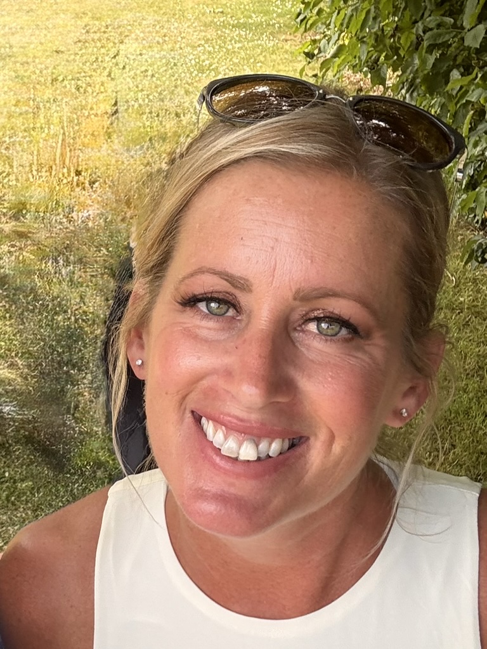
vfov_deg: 60.0
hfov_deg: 46.8
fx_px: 563
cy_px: 324
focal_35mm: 30
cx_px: 244
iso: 25
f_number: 1.9
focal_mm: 2.69
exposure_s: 1/121
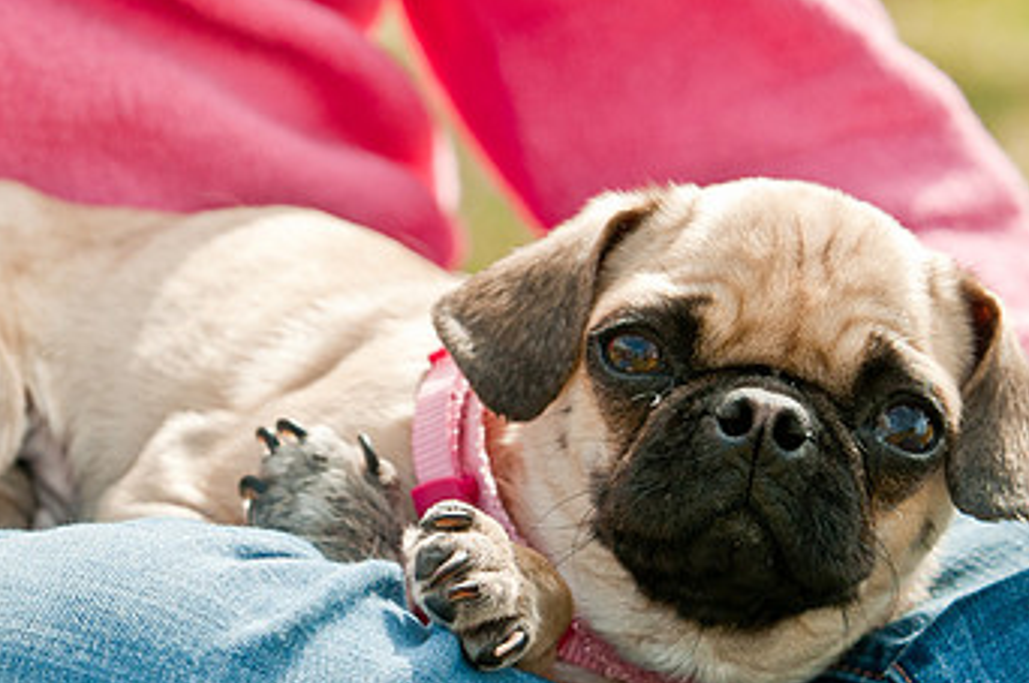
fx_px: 7617
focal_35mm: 267
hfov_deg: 7.7
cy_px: 381
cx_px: 265
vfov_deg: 5.1
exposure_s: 1/640
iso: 200
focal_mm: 105
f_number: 5
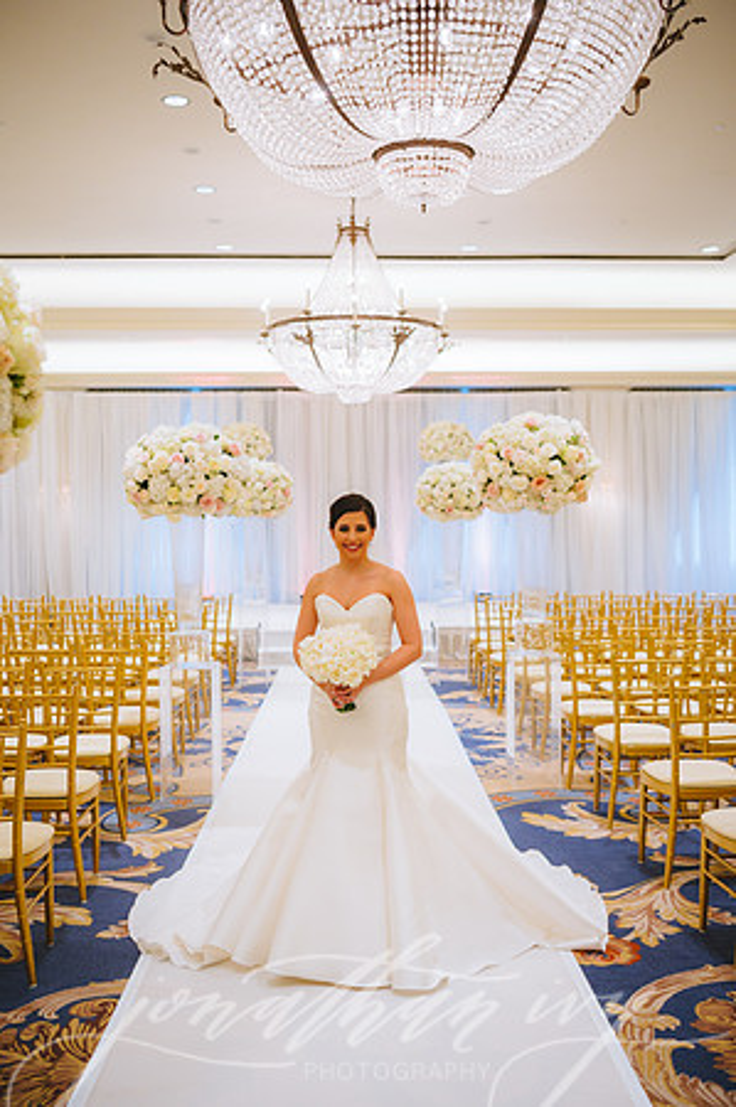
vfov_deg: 53.2
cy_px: 554
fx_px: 1106
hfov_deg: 36.8
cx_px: 368
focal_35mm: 36
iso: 1600
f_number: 2.8
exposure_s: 1/160
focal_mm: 36
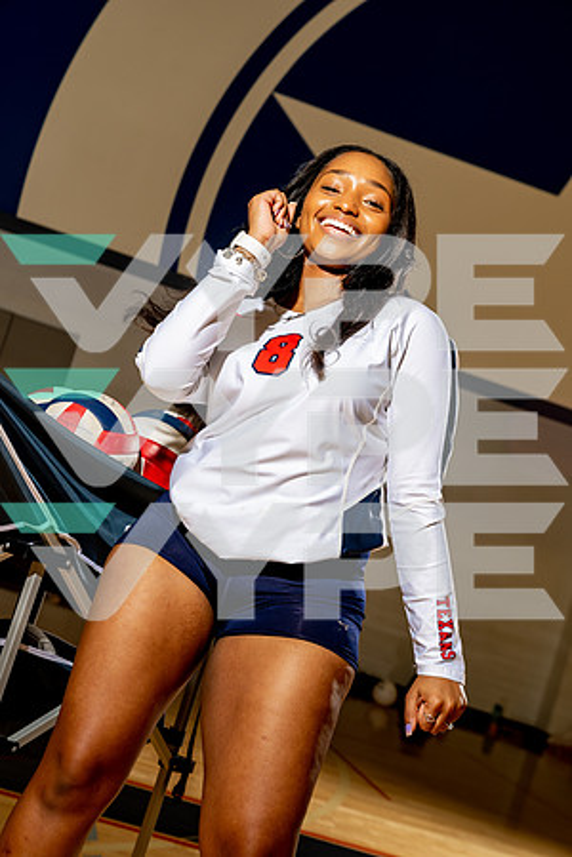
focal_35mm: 58
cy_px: 428
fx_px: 1382
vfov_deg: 34.5
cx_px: 286
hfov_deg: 23.4
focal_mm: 58
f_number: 5.6
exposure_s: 1/250
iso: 250
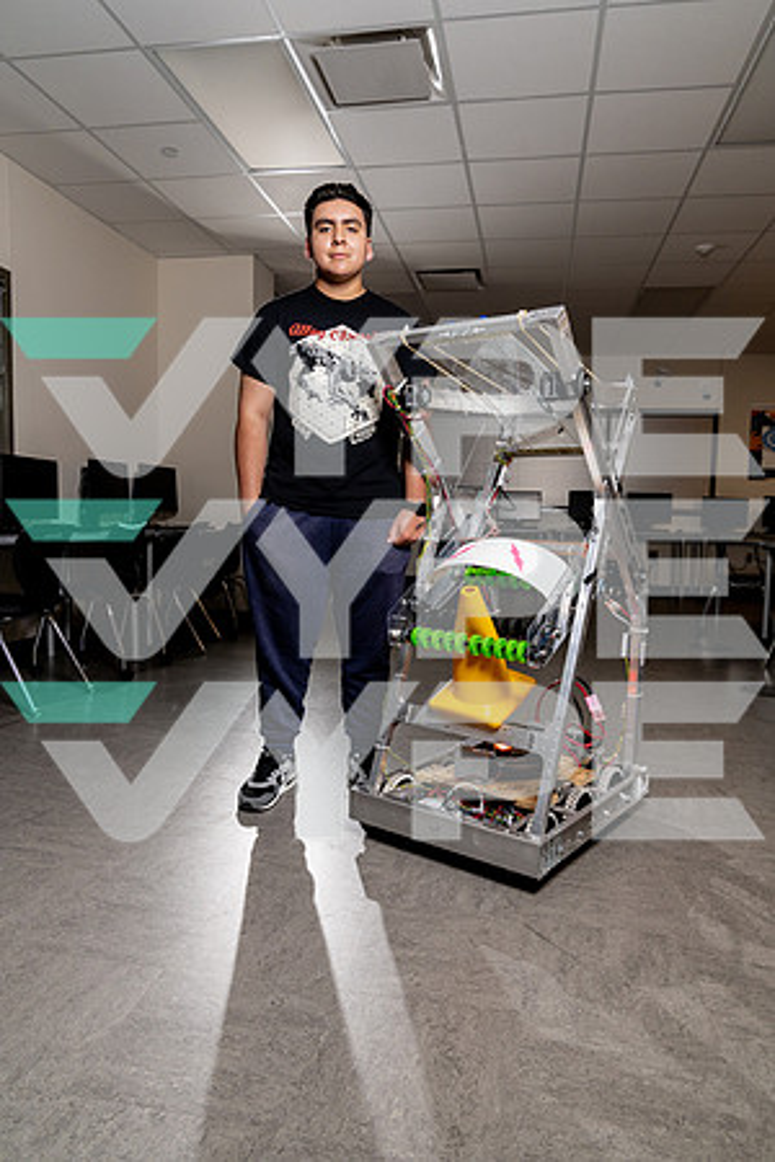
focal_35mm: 24
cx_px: 388
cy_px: 581
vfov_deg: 73.7
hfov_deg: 53.1
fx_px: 775
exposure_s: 1/250
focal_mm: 24
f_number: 6.3
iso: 500
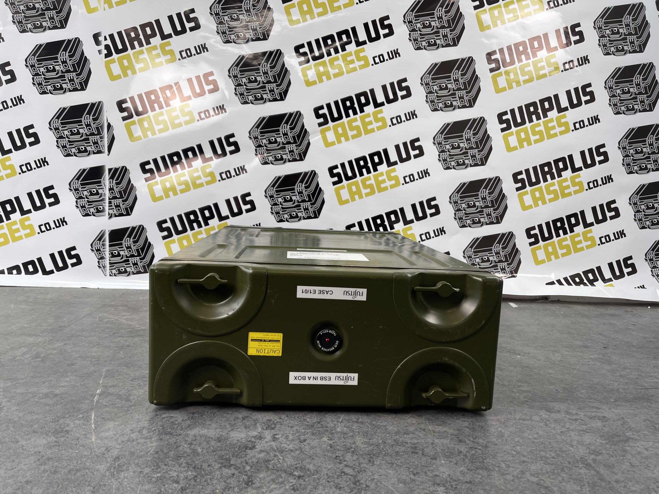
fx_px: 476
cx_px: 330
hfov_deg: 69.4
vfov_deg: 54.9
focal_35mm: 25
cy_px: 247
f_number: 1.6
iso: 40
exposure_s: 1/100
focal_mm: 5.1
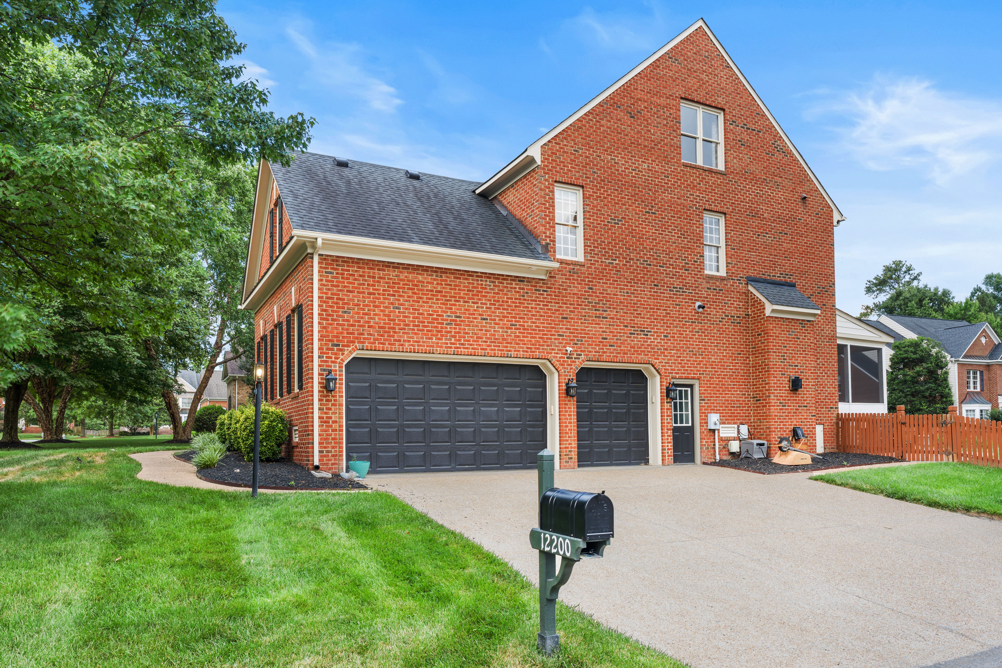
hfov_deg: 73.7
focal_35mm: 24
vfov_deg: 53.1
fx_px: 668
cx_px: 501
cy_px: 334
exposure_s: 1/3
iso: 100
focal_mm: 24
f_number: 8
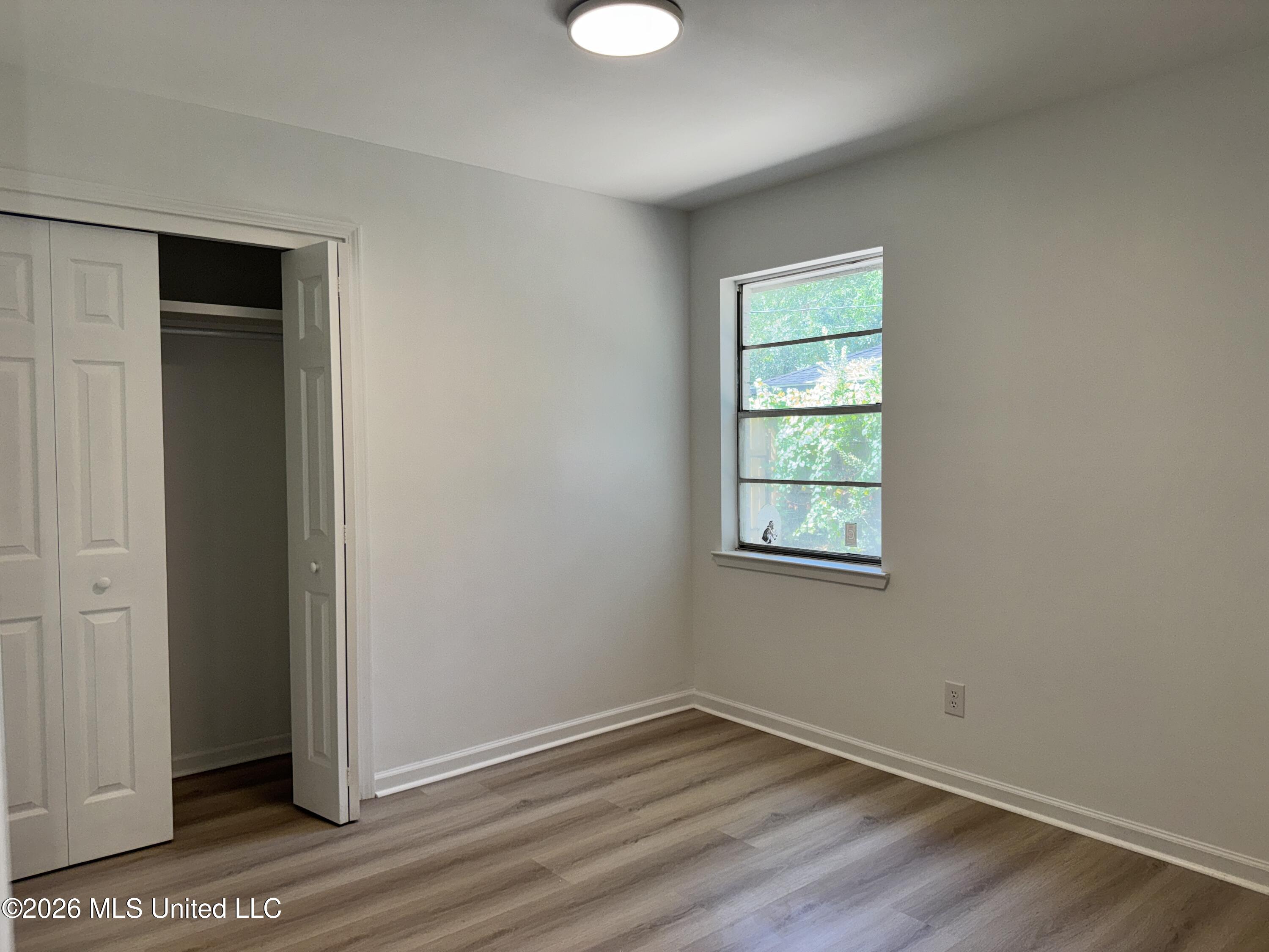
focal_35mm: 24
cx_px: 634
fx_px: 880
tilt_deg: -2.4
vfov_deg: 56.8
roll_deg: +0.9
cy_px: 476
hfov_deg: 71.6
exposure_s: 1/176
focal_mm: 6.76
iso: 50
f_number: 1.78
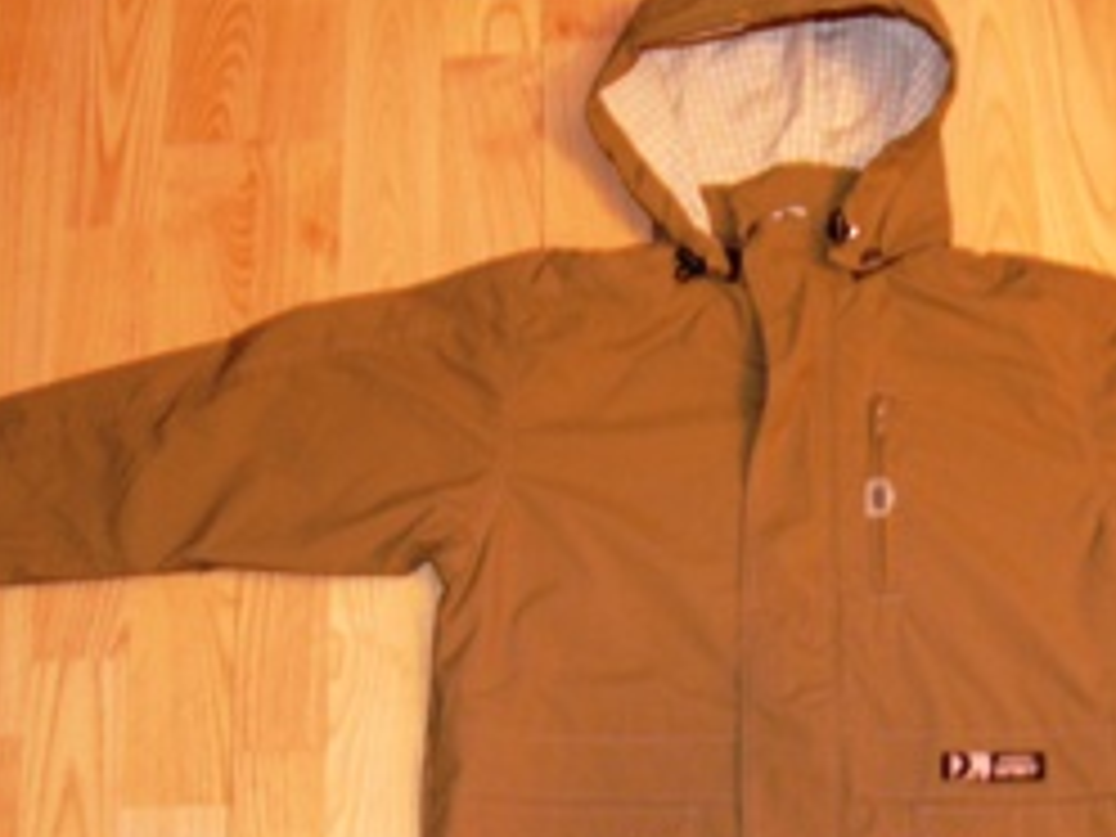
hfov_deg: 29.5
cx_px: 806
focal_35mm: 65
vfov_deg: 22.4
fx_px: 2096
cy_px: 608
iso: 100
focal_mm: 6
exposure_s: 1/10
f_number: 2.8
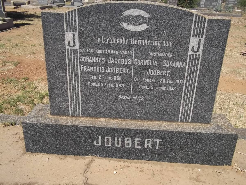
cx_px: 123
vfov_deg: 44.2
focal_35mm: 32
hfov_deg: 56.8
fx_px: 227
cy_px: 92
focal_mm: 5.7
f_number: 5.5
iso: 80
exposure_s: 1/640
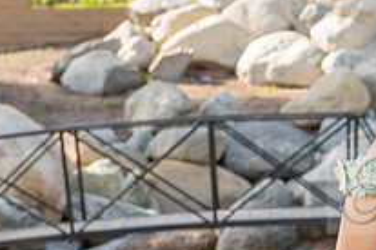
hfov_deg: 10.3
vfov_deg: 7.0
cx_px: 485
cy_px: 191
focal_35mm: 196
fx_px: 2047
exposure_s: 1/320
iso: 200
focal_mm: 70
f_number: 5.6
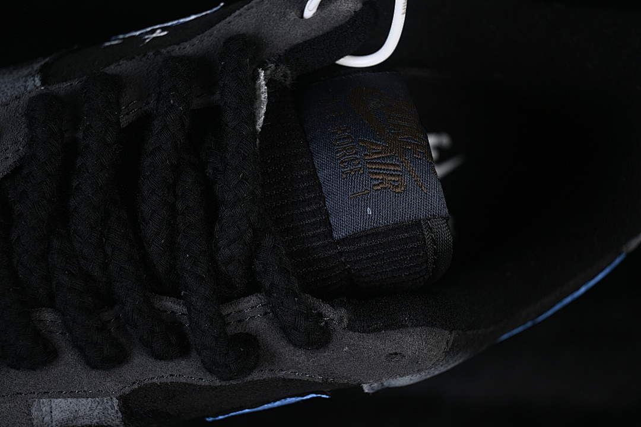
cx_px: 320
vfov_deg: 18.2
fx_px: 1335
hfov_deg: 27.0
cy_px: 214
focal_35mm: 75
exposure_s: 1/50
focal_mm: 50
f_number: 6.3
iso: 160
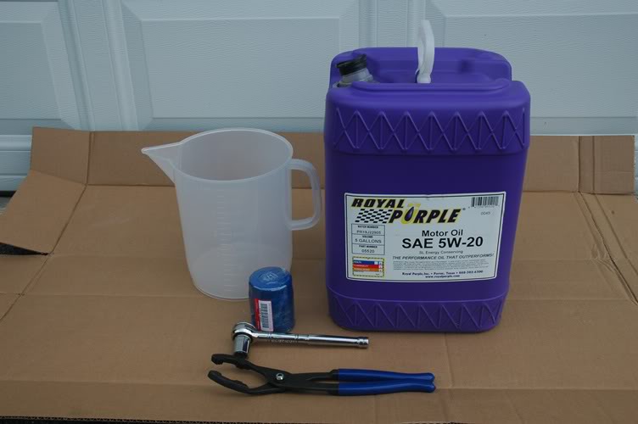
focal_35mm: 38
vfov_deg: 35.4
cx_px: 319
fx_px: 664
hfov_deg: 51.3
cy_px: 212
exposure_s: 1/160
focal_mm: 25
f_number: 9
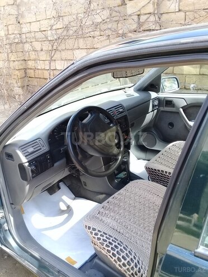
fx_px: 248
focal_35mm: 31
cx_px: 104
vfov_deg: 58.4
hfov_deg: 45.4
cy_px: 138
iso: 50
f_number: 2.2
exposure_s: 1/132
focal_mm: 3.3
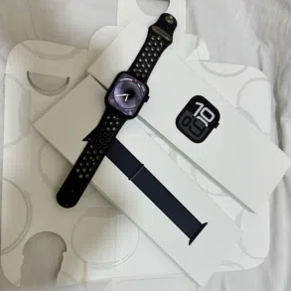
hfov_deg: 55.6
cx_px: 146
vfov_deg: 55.4
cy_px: 169
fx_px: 276
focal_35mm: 29
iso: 200
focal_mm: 6.86
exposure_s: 1/121
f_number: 1.78
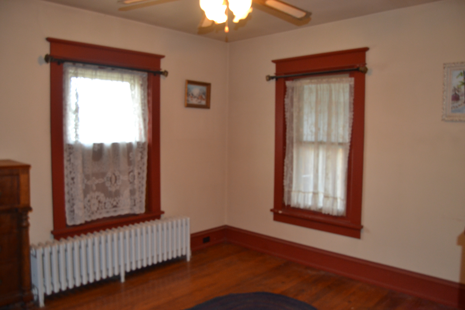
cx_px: 232
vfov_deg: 47.9
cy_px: 155
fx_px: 349
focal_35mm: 27
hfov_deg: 67.4
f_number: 3.5
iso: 800
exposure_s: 1/60
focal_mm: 18
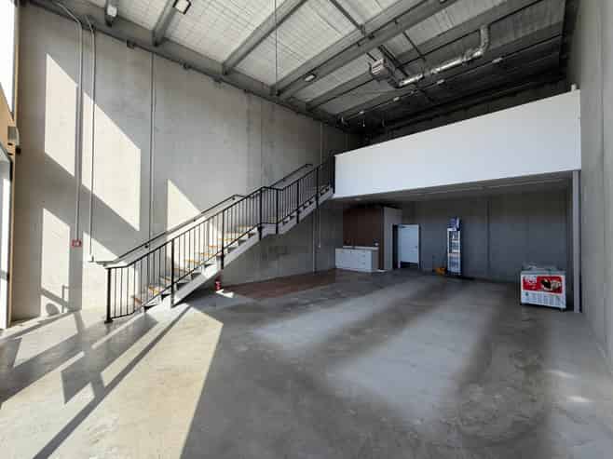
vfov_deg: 85.6
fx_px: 248
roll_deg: +0.2
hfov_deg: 102.1
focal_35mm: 14
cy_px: 230
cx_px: 306
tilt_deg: -0.1
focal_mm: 2.22
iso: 40
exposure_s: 1/220
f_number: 2.2
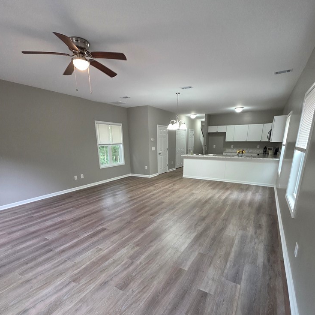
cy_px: 189
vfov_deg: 86.3
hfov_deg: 87.4
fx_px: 165
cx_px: 162
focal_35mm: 16
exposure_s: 1/60
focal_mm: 2.2
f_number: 1.9
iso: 200
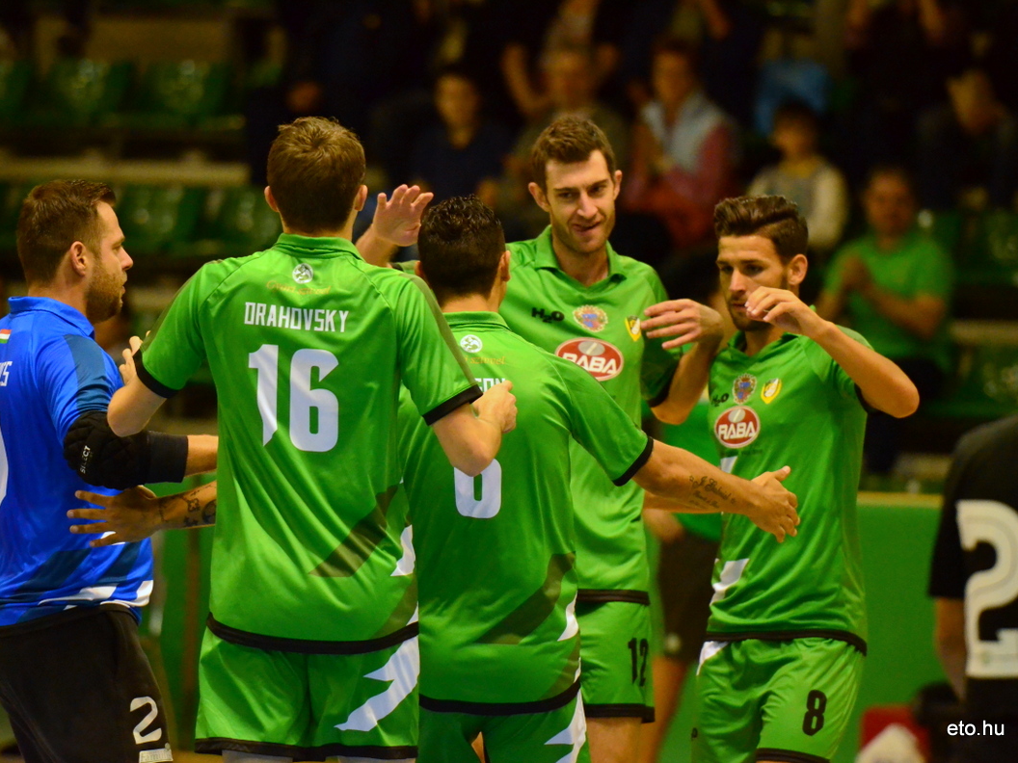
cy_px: 381
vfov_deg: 4.5
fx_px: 9617
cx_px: 454
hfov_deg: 6.1
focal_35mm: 327
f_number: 2.8
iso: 4000
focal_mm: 200
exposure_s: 1/800
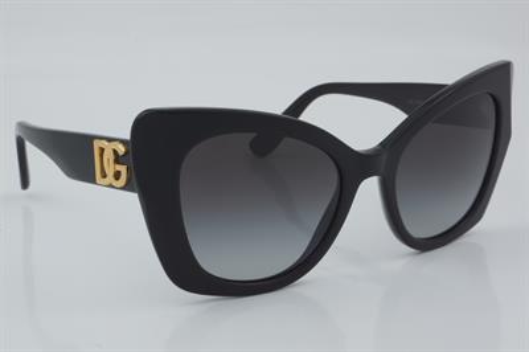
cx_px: 264
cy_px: 176
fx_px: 1211
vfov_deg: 16.5
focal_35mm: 82
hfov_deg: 24.6
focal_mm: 55
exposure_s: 1/4
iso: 100
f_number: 32
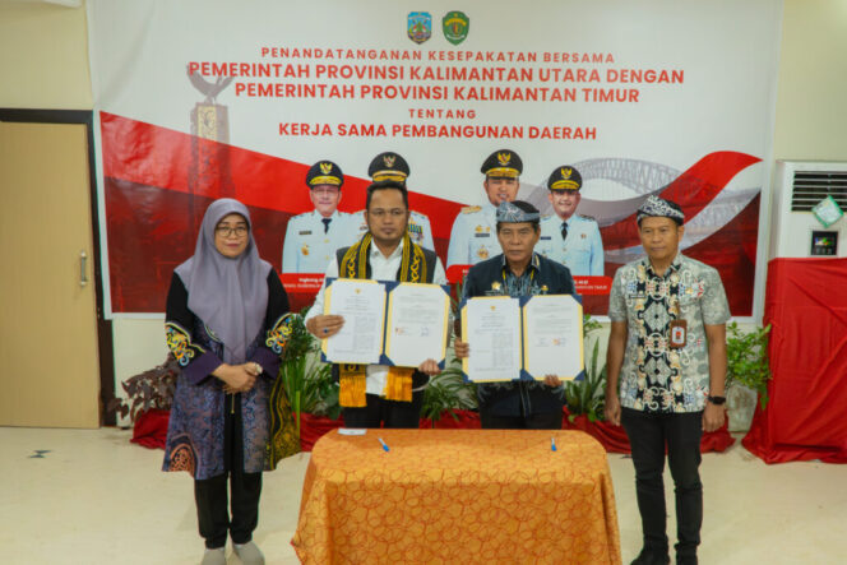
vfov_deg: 41.7
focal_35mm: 32
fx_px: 741
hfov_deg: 59.5
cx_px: 424
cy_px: 282
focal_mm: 21
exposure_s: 1/100
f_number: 4
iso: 5000
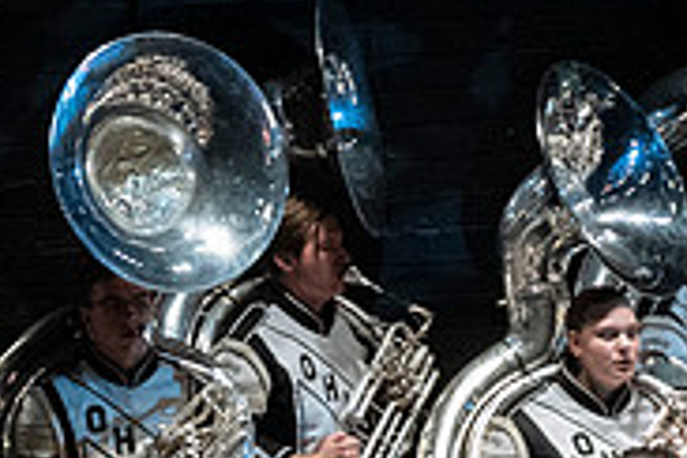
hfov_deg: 3.5
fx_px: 11335
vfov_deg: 2.3
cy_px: 672
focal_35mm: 594
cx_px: 732
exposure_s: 1/500
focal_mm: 125
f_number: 4
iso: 3200
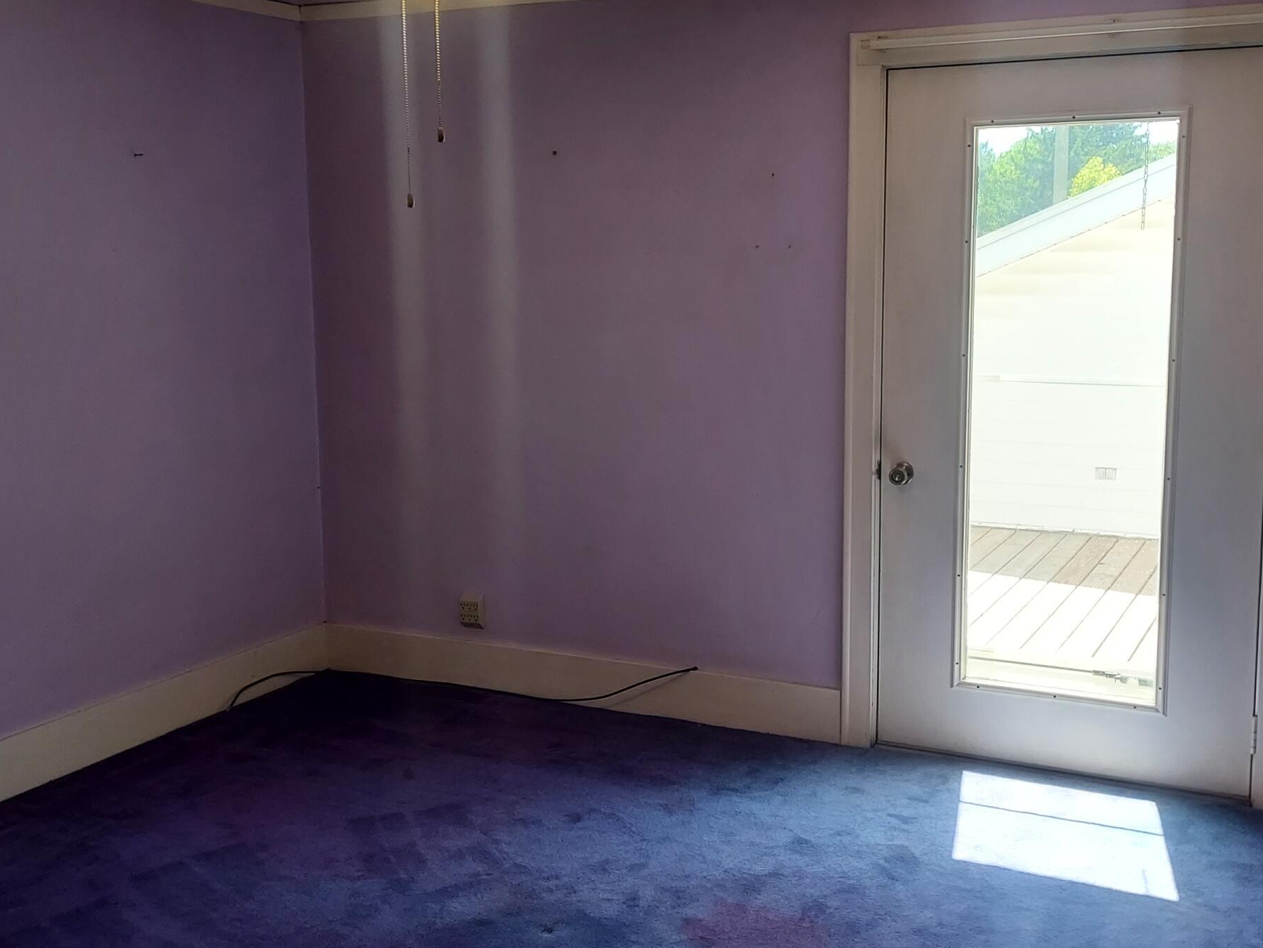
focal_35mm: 40
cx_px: 652
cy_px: 448
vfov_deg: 35.9
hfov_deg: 46.8
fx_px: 1459
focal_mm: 4.6
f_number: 1.8
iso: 64
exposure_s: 1/60
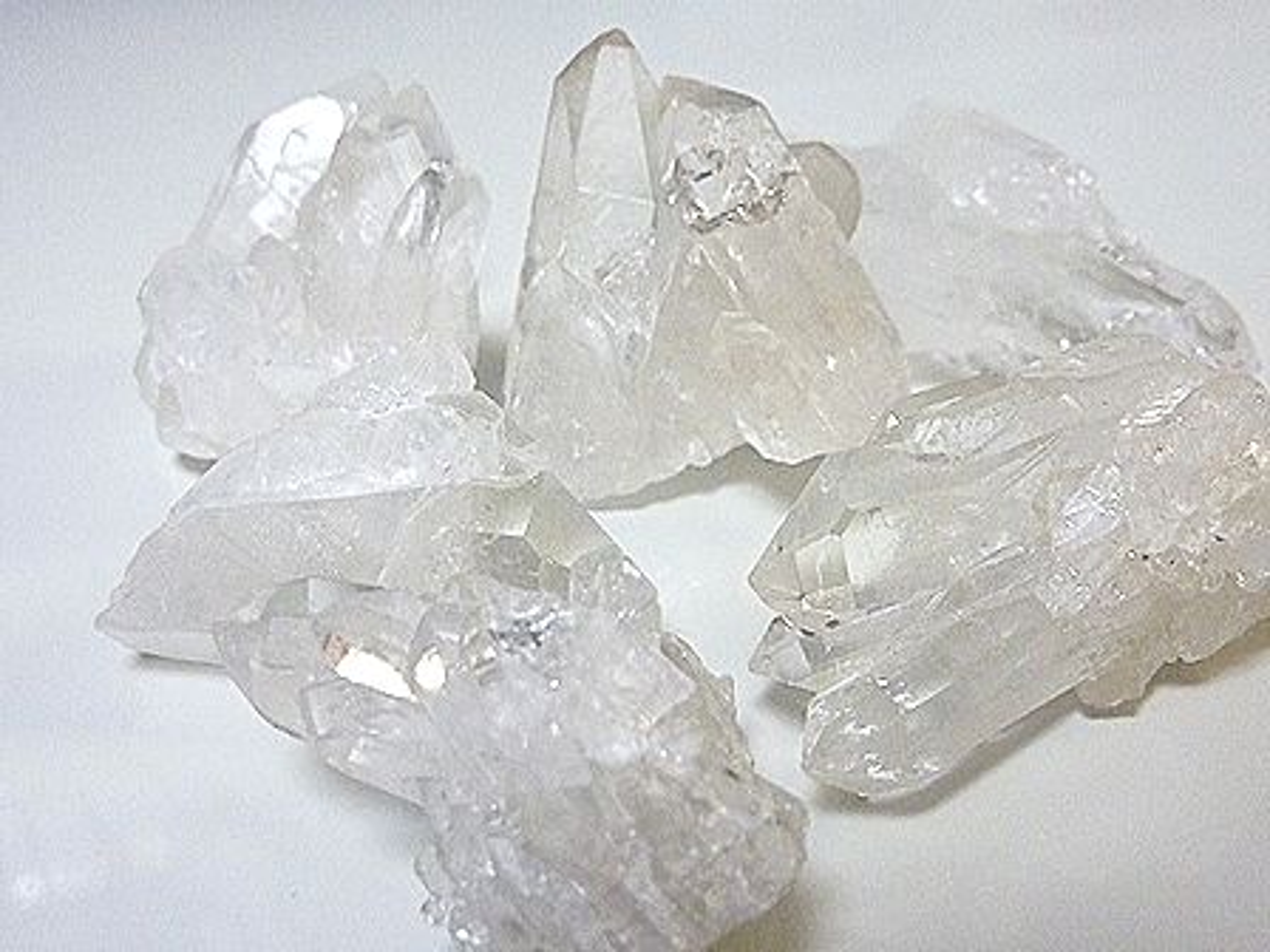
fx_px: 1468
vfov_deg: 36.0
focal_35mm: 40
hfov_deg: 46.8
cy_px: 476
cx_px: 635
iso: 1600
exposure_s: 1/80
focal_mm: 6.5
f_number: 3.6
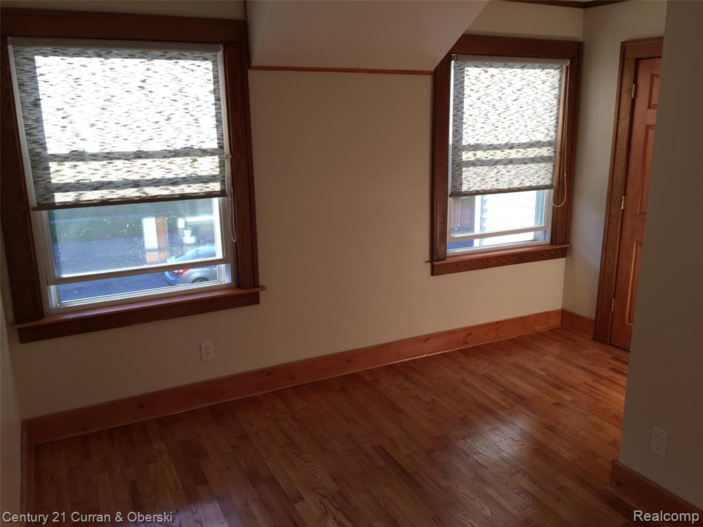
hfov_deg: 61.7
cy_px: 264
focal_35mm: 29
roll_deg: +0.0
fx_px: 589
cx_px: 352
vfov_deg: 48.2
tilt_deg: -12.6
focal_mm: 4.15
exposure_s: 1/120
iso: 32
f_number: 2.2
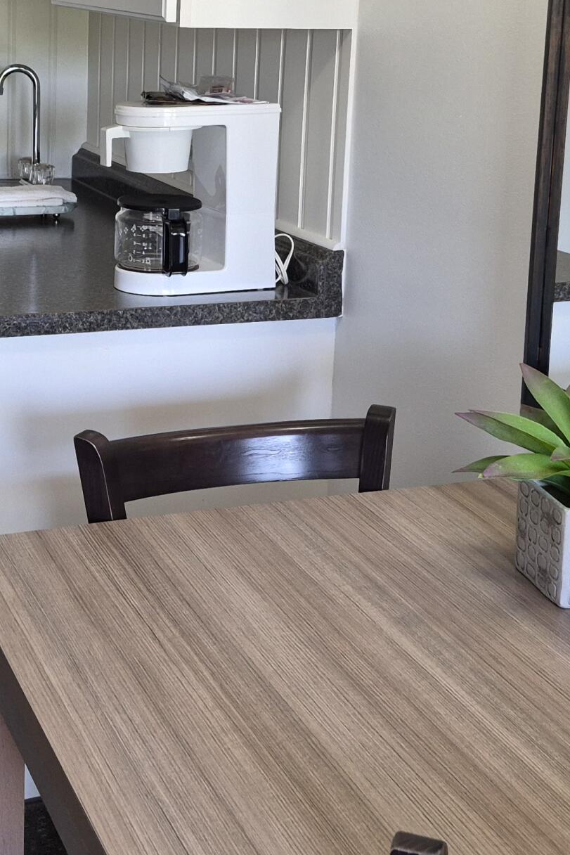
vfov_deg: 33.1
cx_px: 155
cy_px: 189
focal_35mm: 59
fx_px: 1401
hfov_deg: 22.8
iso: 250
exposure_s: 1/120
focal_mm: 5.4
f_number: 1.8
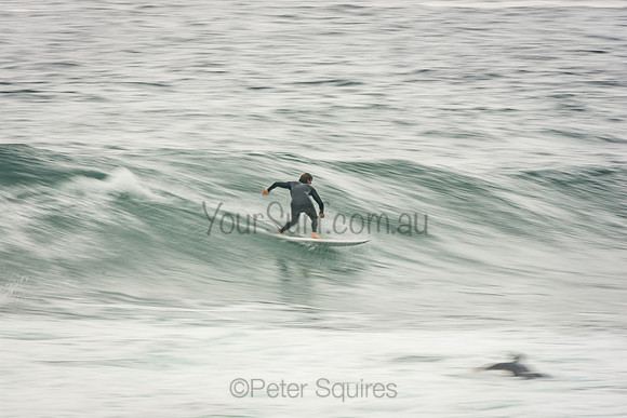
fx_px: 10452
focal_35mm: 600
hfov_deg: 3.4
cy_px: 209
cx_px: 314
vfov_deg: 2.3
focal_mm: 400
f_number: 22
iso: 100
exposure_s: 1/30
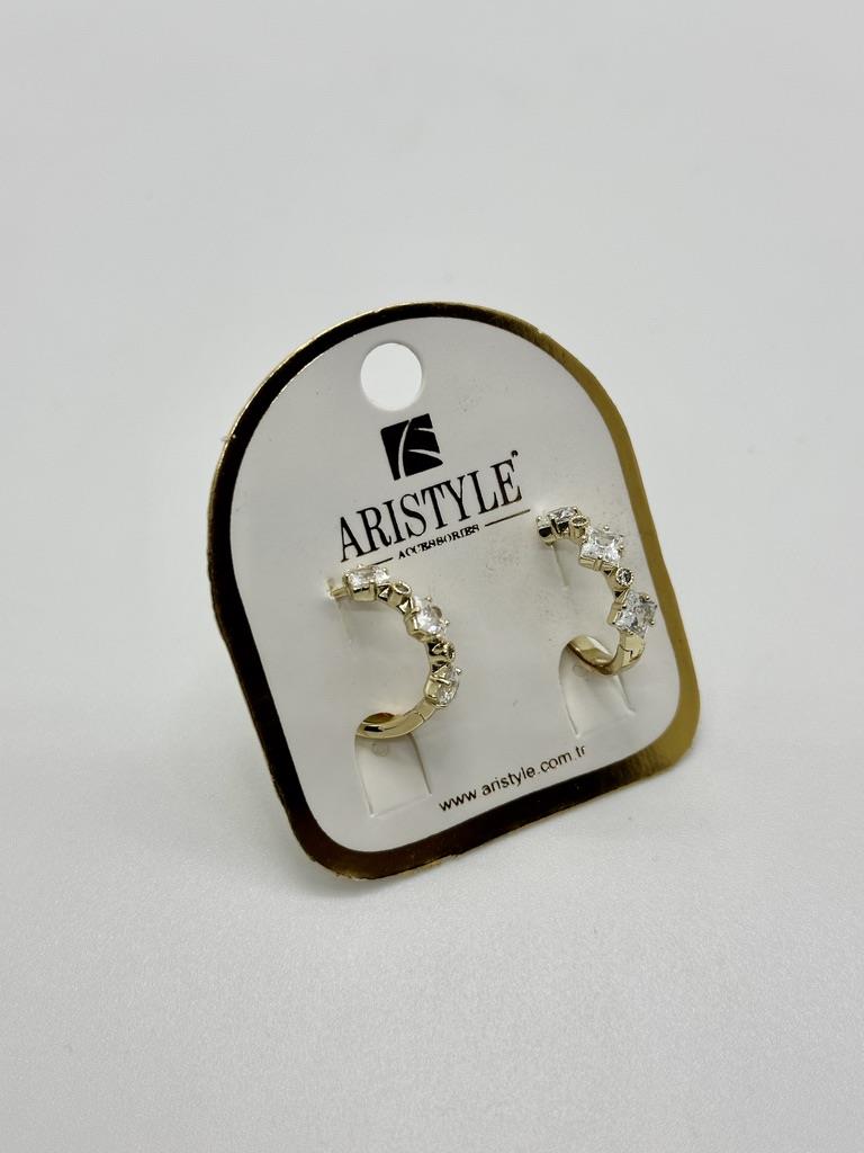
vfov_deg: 39.7
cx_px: 432
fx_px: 1597
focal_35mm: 48
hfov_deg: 30.3
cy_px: 576
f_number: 1.78
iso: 50
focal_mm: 6.86
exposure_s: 1/231
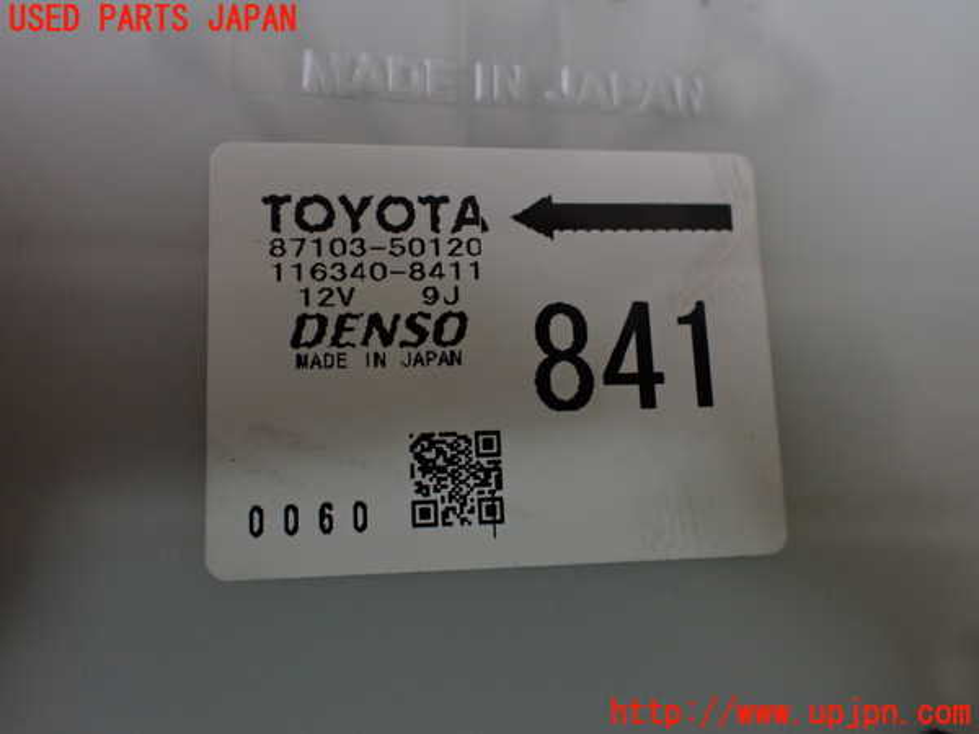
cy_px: 367
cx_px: 490
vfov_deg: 46.8
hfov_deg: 60.0
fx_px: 848
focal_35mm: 30
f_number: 2.3
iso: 400
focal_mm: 5.4
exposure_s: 1/125
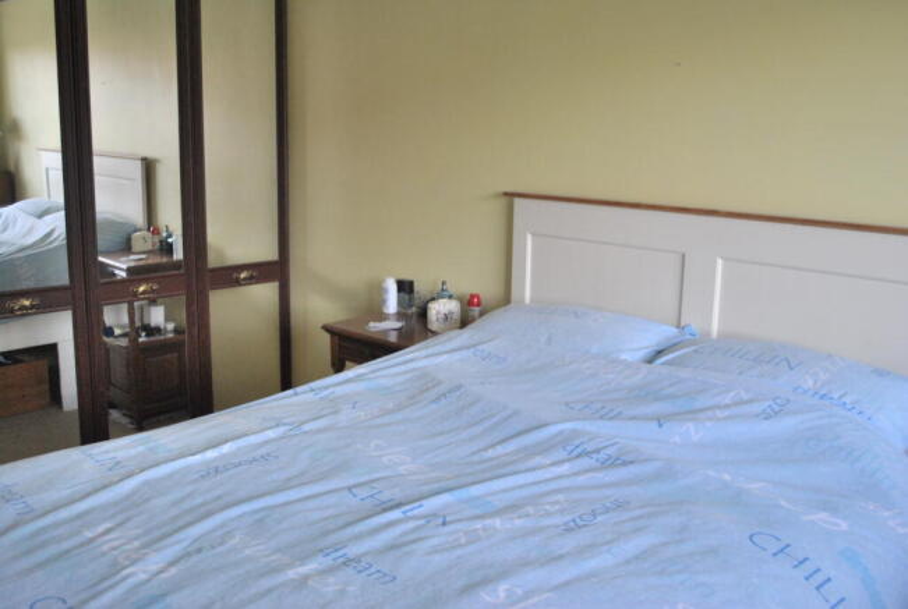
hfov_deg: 57.1
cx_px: 454
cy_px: 304
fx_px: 834
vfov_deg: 40.1
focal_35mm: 33
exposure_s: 1/60
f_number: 4
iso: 400
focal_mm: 22
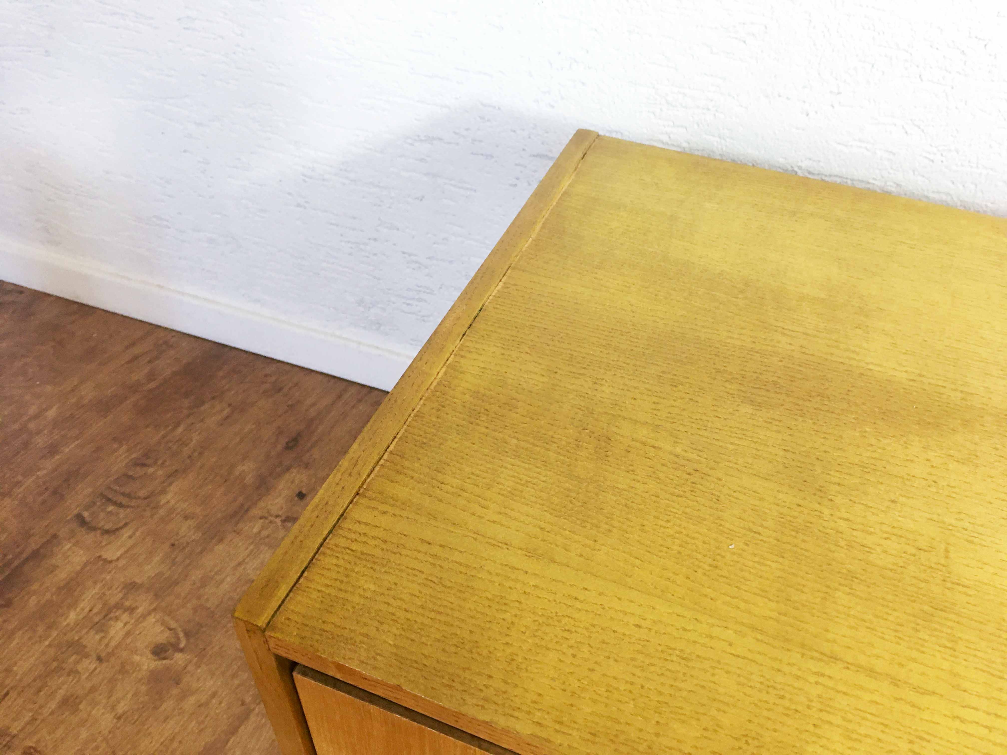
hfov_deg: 61.7
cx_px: 504
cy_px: 378
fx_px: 844
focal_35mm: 29
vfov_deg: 48.2
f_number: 2.2
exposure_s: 1/33
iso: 125
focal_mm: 4.15
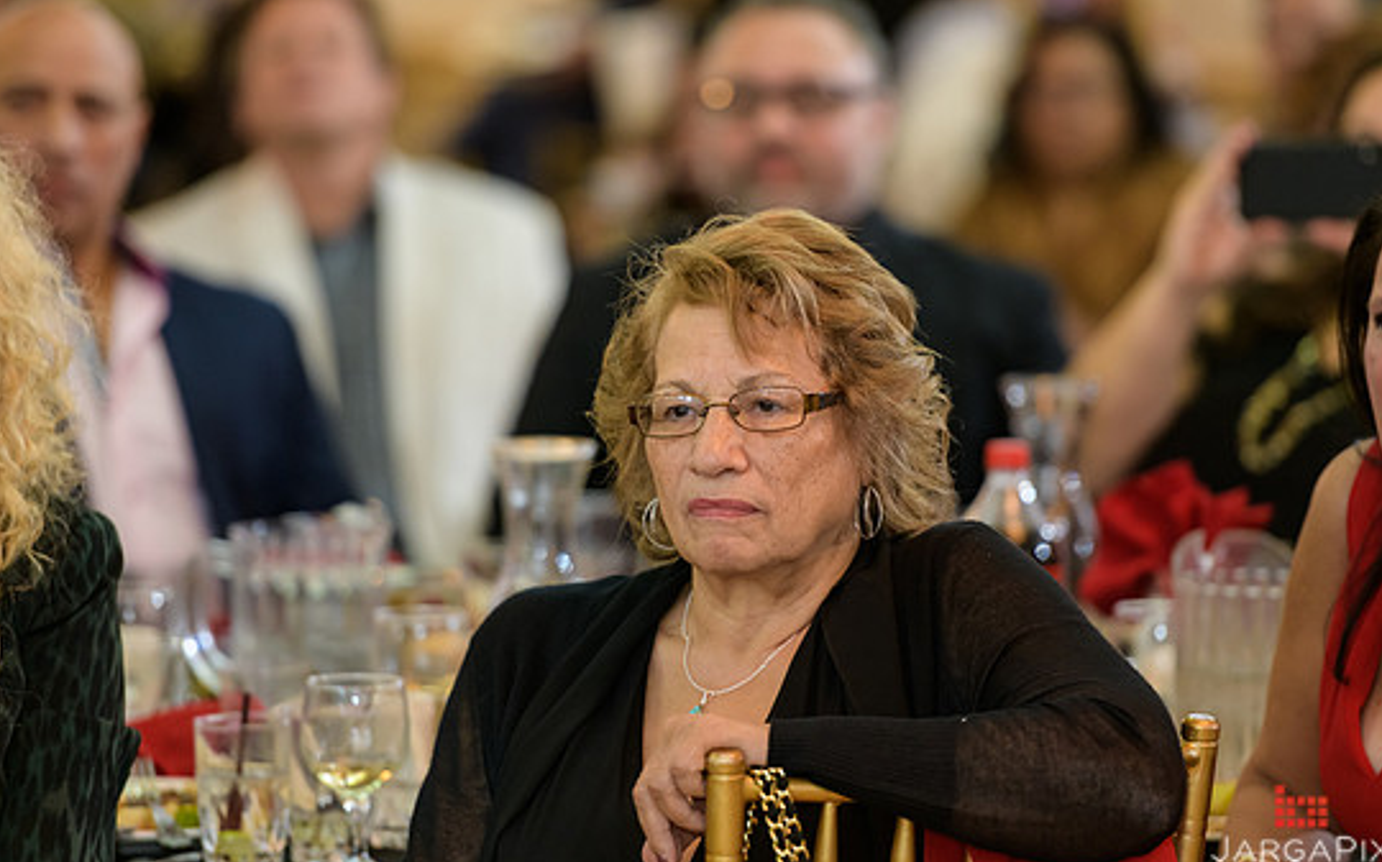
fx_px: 8245
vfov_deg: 6.0
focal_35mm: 219
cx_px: 714
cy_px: 423
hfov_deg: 9.6
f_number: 3.2
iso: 1600
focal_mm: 200
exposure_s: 1/125
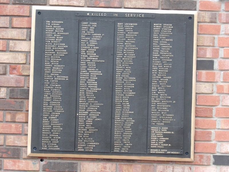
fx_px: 1469
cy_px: 86
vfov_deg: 6.7
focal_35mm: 222
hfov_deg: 8.9
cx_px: 114
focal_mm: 39.8
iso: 544
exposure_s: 1/50
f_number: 4.5
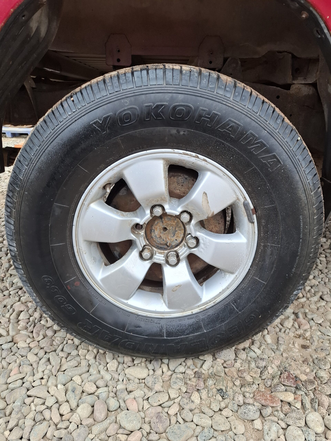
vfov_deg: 73.9
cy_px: 220
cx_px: 166
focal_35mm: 23
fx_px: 293
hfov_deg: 58.9
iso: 50
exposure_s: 1/194
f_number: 1.8
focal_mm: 5.54
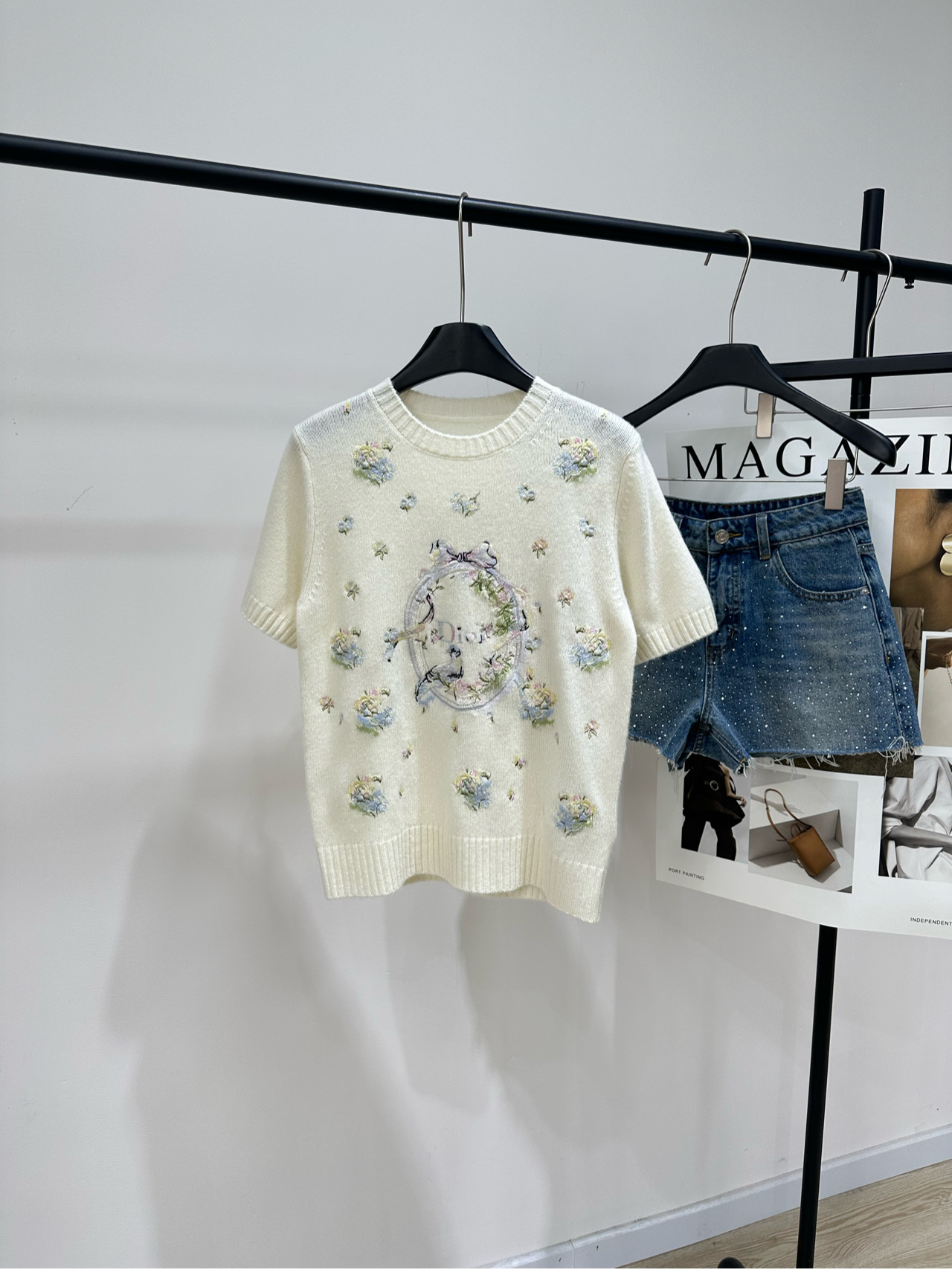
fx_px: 880
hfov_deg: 56.8
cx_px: 476
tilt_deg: -7.9
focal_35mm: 24
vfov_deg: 71.6
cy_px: 634
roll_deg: -0.6
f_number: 1.78
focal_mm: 6.86
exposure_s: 1/196
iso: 80
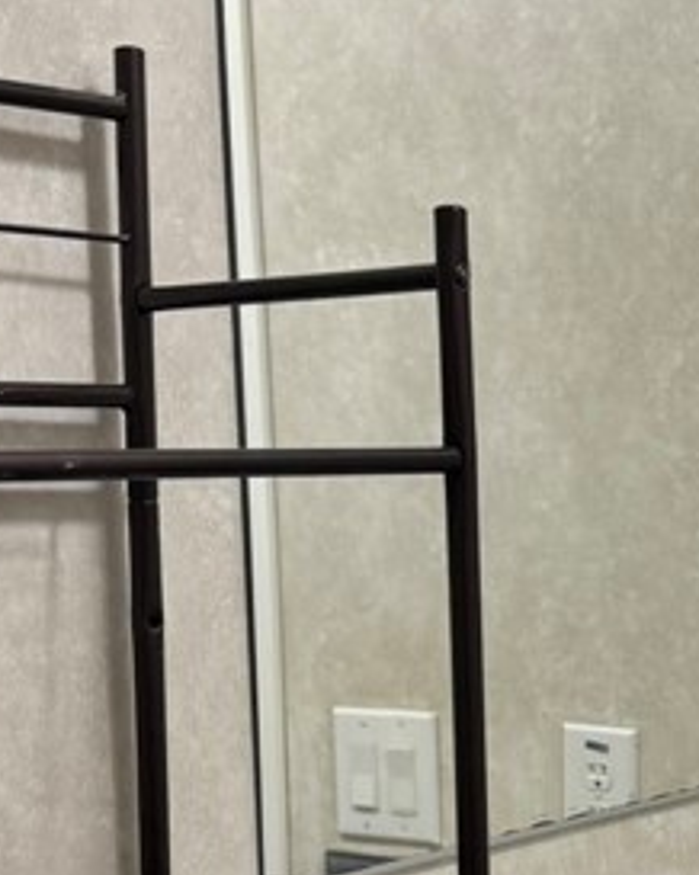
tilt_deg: -7.2
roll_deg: +1.9
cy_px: 679
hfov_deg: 16.7
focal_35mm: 88
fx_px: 2278
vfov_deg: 21.5
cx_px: 824
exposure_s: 1/60
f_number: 1.78
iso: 100
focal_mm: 6.76
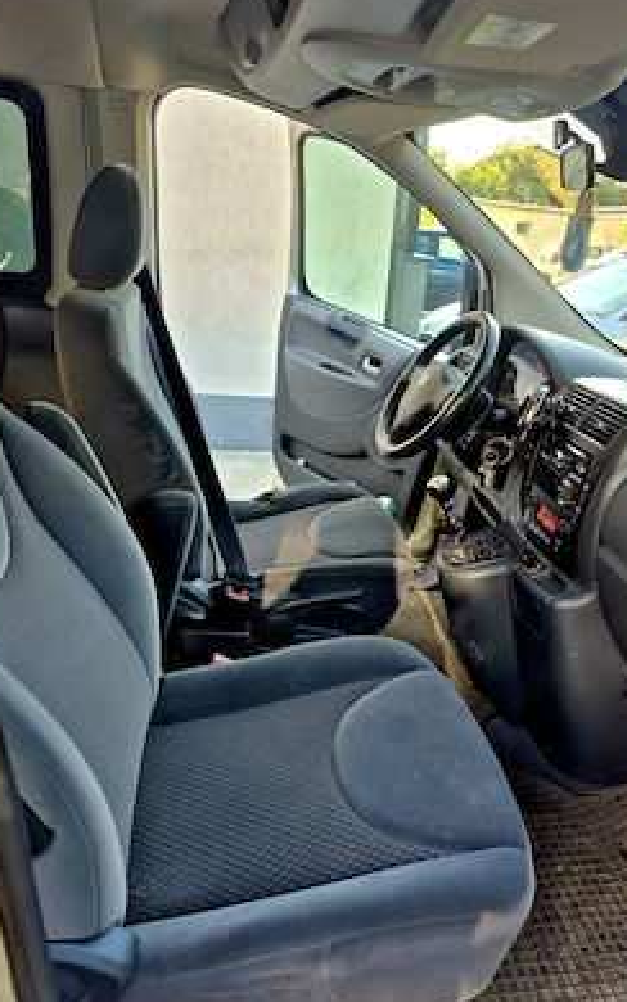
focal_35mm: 25
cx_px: 347
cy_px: 496
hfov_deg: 49.2
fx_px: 683
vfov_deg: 72.5
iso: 32
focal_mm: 5.4
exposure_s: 1/182
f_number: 1.8
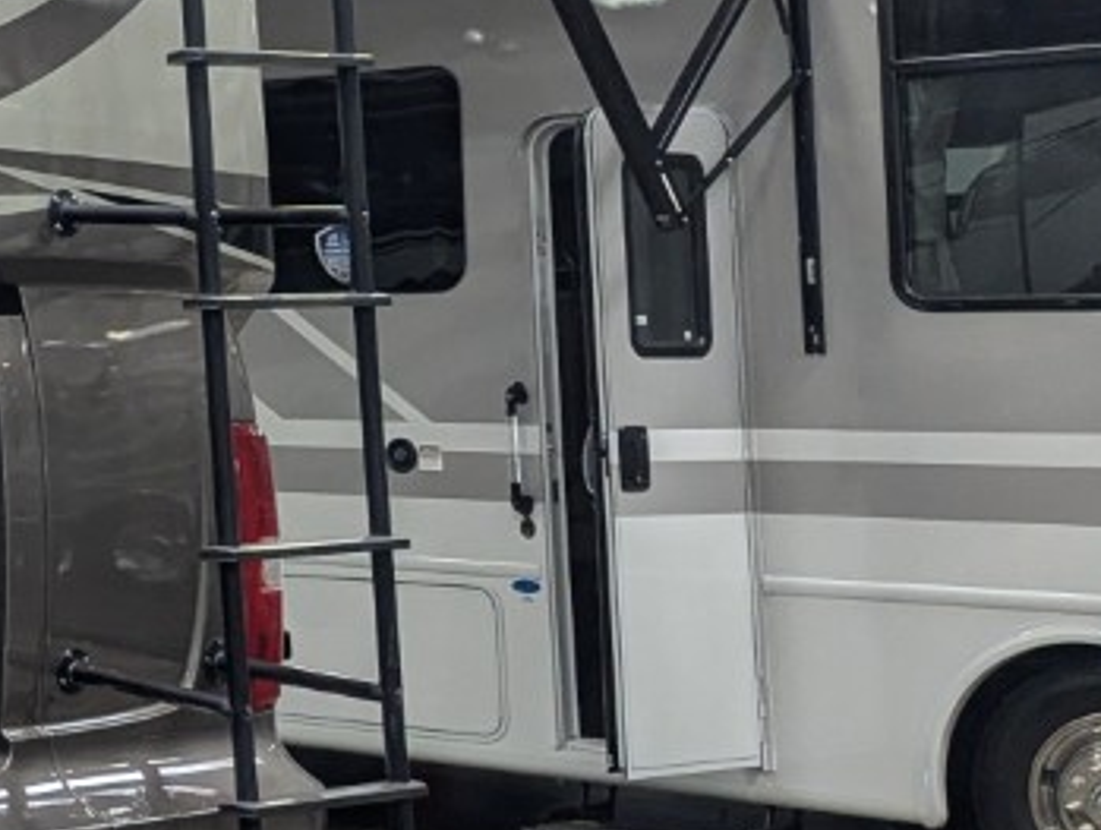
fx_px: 3059
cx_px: -1055
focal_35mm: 96
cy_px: 151
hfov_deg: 16.1
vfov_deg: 15.3
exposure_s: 1/382
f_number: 1.85
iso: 271
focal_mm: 6.81
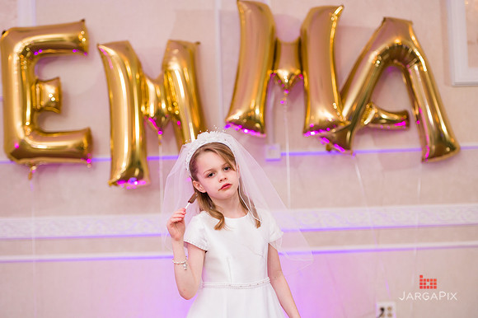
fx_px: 1128
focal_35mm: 85
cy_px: 159
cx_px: 239
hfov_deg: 23.9
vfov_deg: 16.1
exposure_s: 1/200
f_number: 3.2
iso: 1000
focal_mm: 85
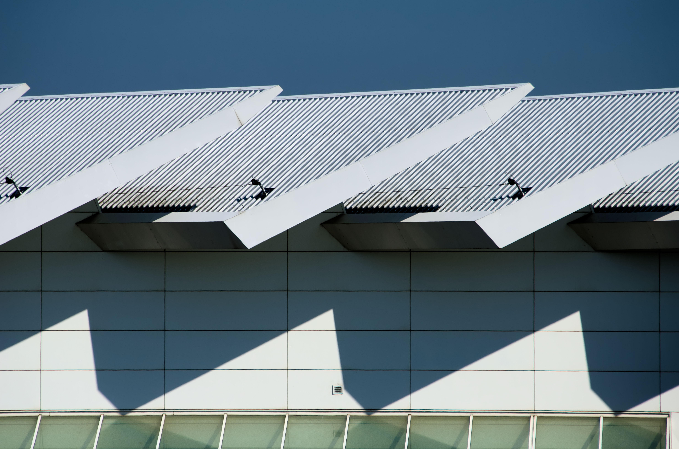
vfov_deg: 3.6
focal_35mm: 375
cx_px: 340
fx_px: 7058
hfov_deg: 5.5
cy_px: 224
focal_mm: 250
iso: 100
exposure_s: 1/800
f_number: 7.1
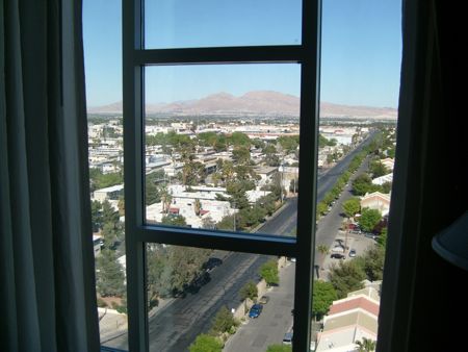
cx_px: 234
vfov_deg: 40.7
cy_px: 176
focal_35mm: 35
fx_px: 473
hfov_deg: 52.6
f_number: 2.8
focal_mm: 5.8
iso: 80
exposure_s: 1/350
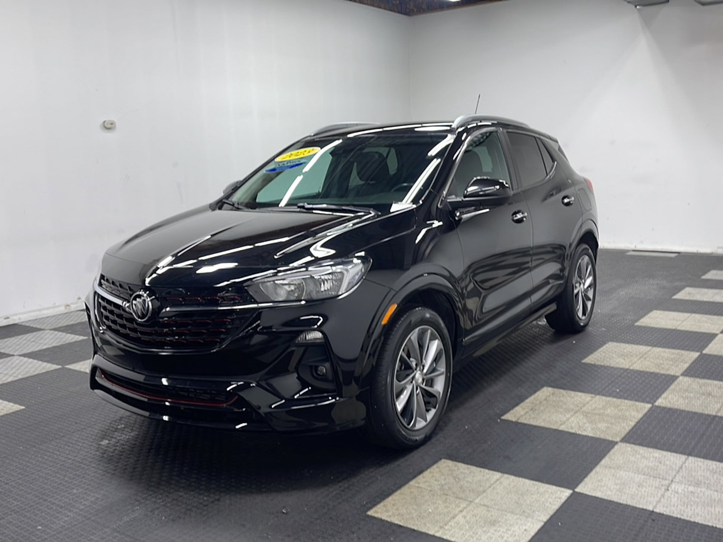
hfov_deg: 63.4
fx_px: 585
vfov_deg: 49.7
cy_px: 271
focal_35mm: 28
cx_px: 362
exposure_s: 1/60
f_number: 1.6
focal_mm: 5.1
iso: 50
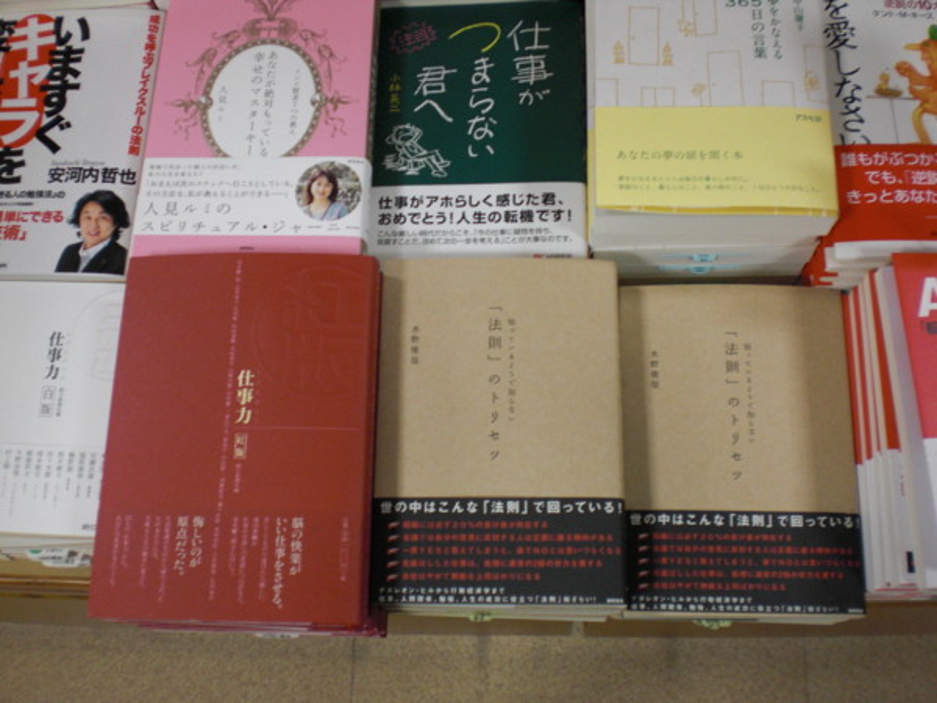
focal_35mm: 38
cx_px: 468
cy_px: 352
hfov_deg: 49.0
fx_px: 1029
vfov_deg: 37.7
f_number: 3.1
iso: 200
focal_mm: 6.3
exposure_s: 1/60
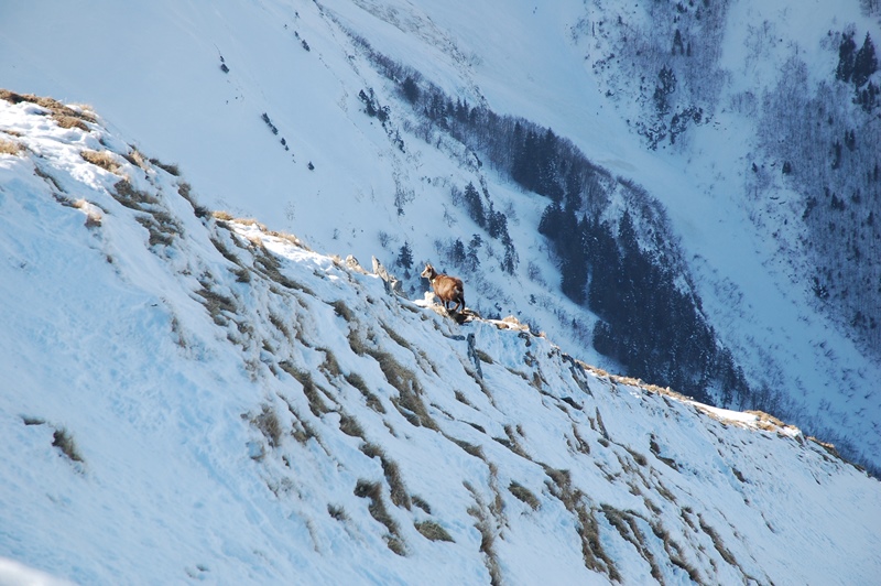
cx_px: 440
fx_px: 2567
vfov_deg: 13.0
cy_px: 293
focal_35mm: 105
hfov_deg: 19.5
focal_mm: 70
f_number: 5.6
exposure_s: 1/500
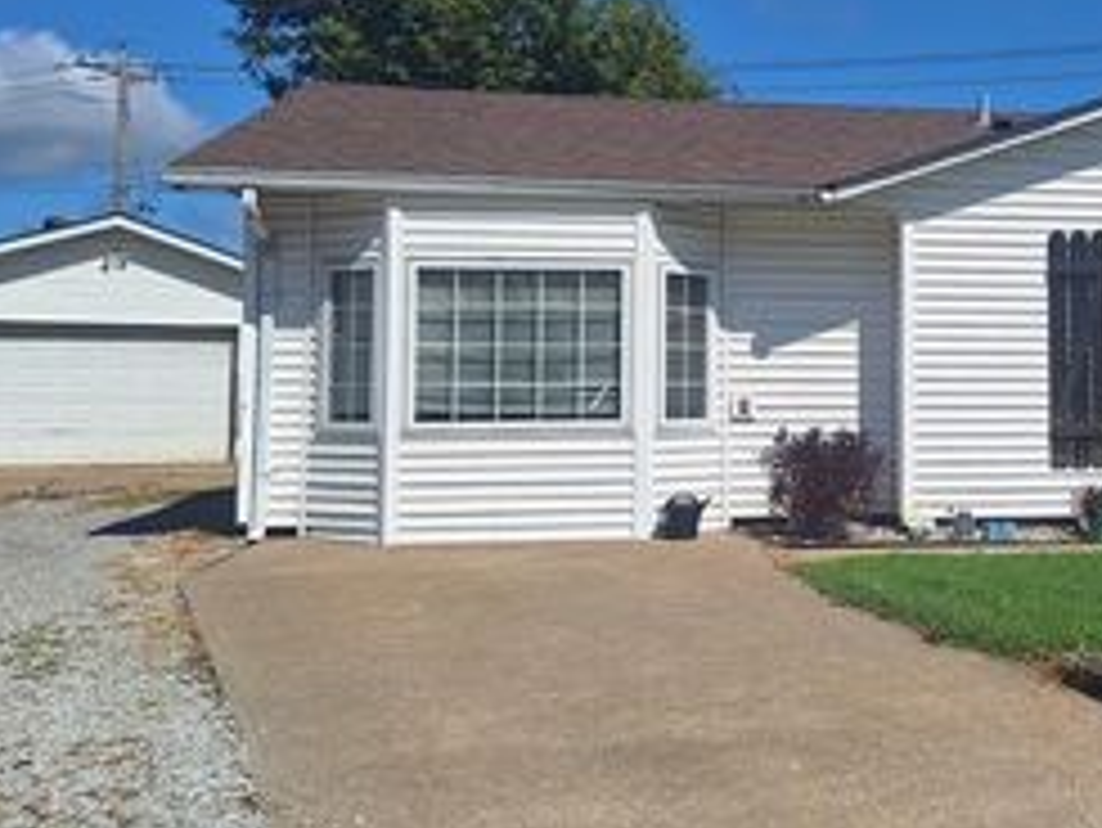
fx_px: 1497
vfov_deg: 30.8
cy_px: 317
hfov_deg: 38.1
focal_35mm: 47
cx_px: 963
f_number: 1.8
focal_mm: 5.54
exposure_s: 1/5348
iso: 40
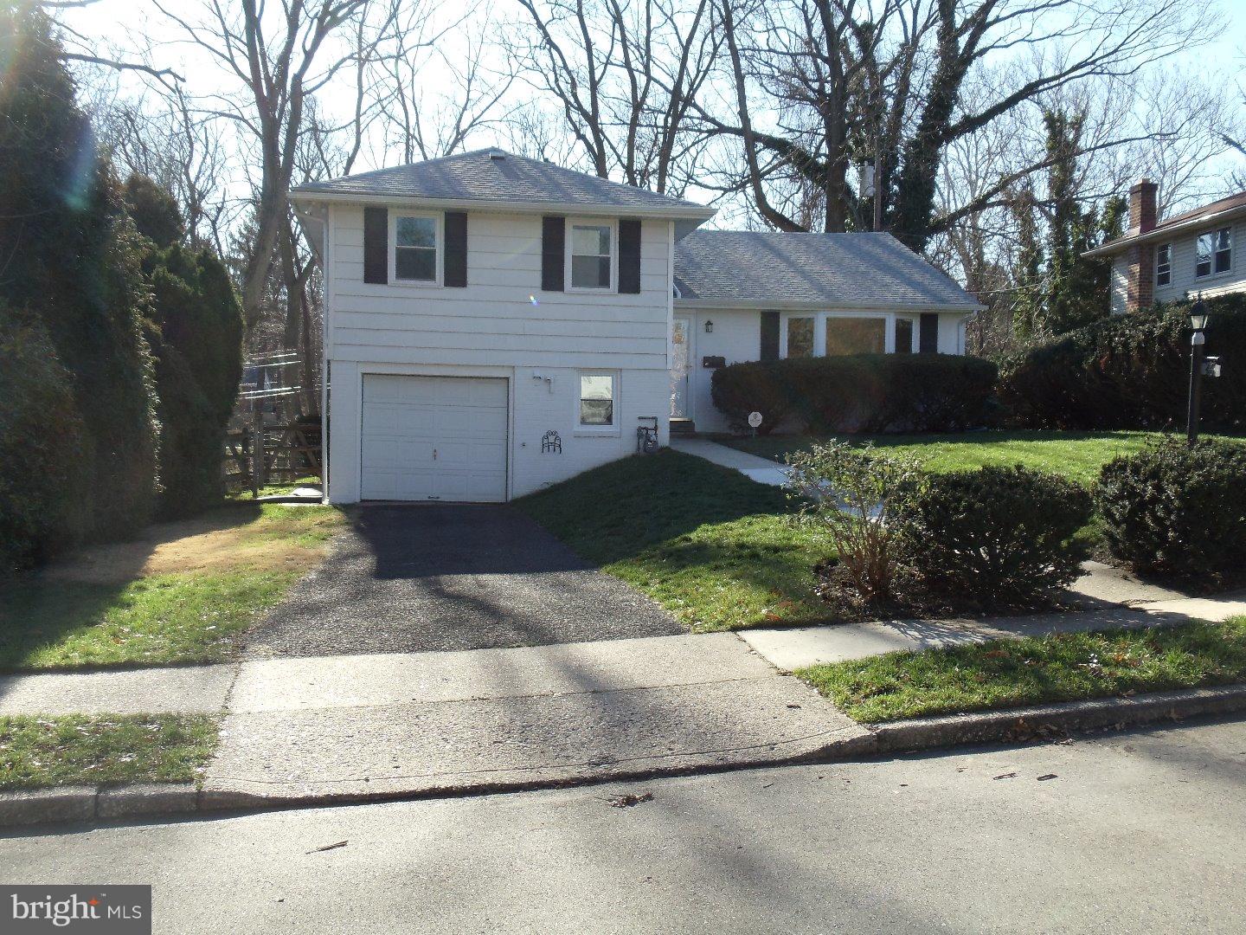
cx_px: 623
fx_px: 1800
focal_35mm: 50
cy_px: 468
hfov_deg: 38.2
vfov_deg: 29.1
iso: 100
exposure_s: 1/400
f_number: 3.7
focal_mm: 6.81
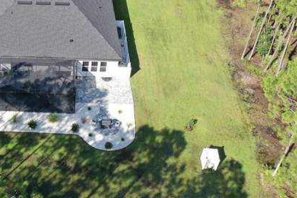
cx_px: 27
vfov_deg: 23.9
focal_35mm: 55
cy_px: 19
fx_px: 454
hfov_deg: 34.2
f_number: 5
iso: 100
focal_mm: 10.26
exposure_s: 1/240
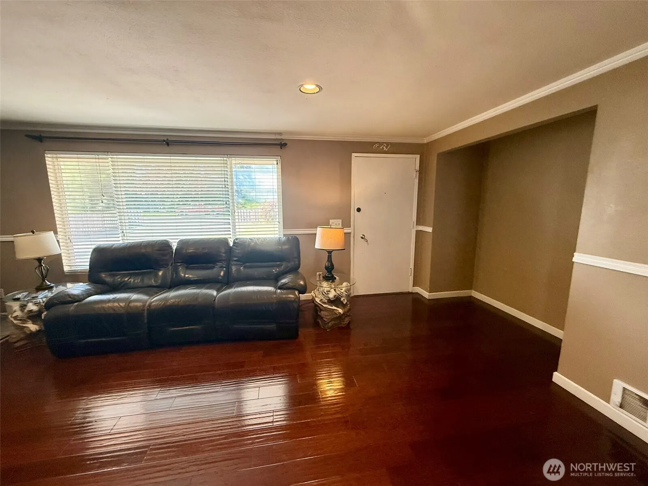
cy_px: 243
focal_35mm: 14
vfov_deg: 85.7
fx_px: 262
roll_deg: -0.3
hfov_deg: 102.1
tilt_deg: -8.7
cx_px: 324
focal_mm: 2.22
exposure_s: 1/120
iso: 400
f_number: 2.2
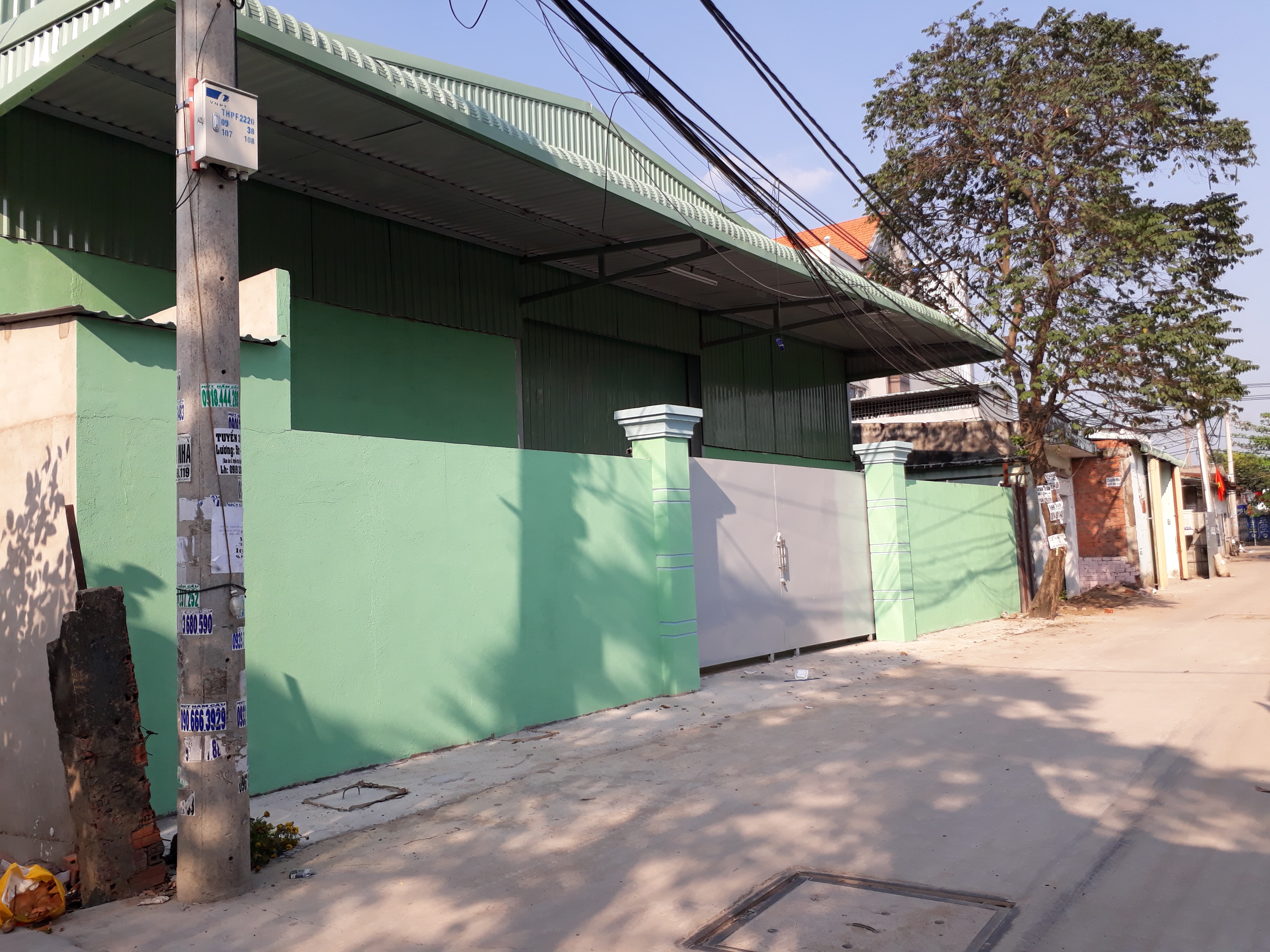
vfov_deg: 51.4
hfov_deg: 65.3
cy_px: 476
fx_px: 991
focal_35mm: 27
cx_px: 635
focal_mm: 3.6
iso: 40
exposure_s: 1/1021
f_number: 1.9
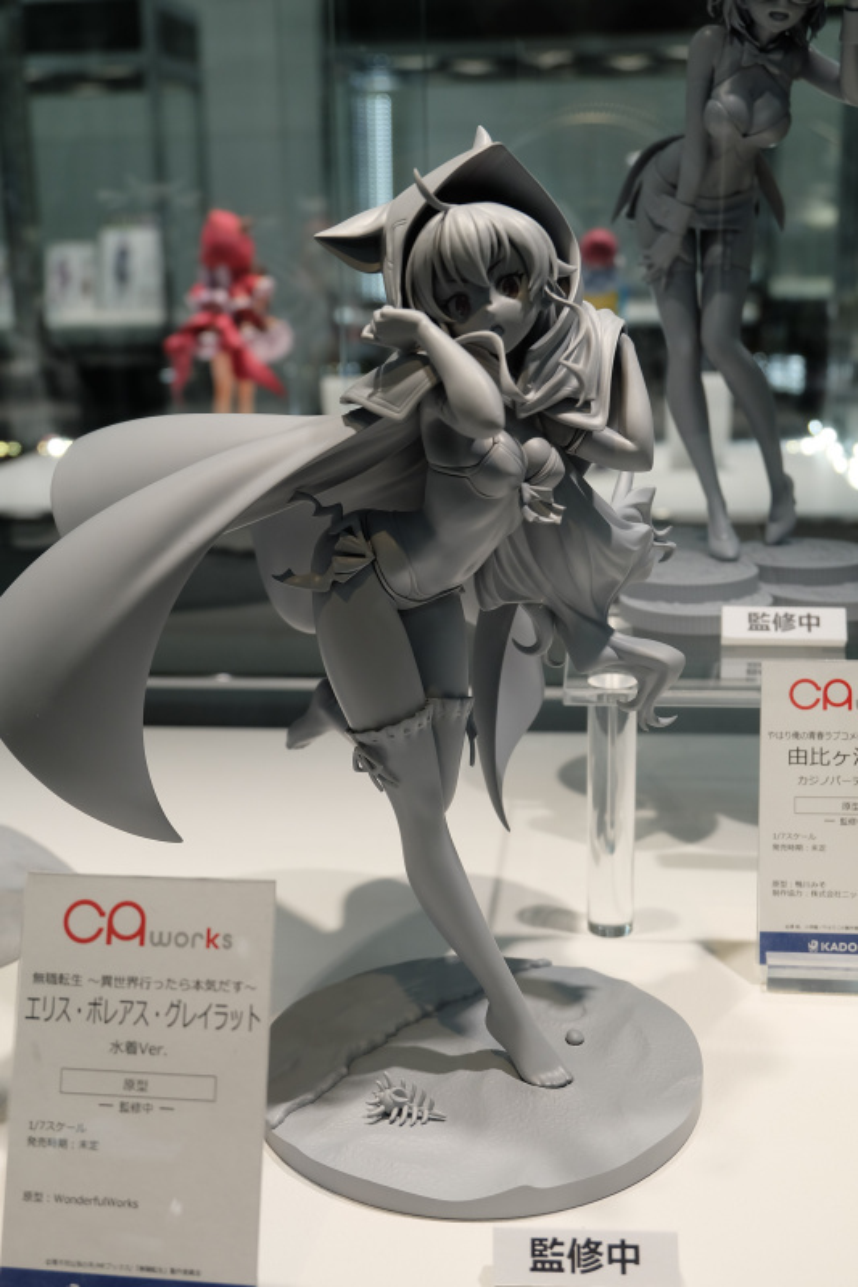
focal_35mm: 40
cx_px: 429
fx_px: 1431
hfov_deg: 33.4
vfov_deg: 48.5
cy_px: 644
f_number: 5.6
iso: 400
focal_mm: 26.9
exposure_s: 1/125
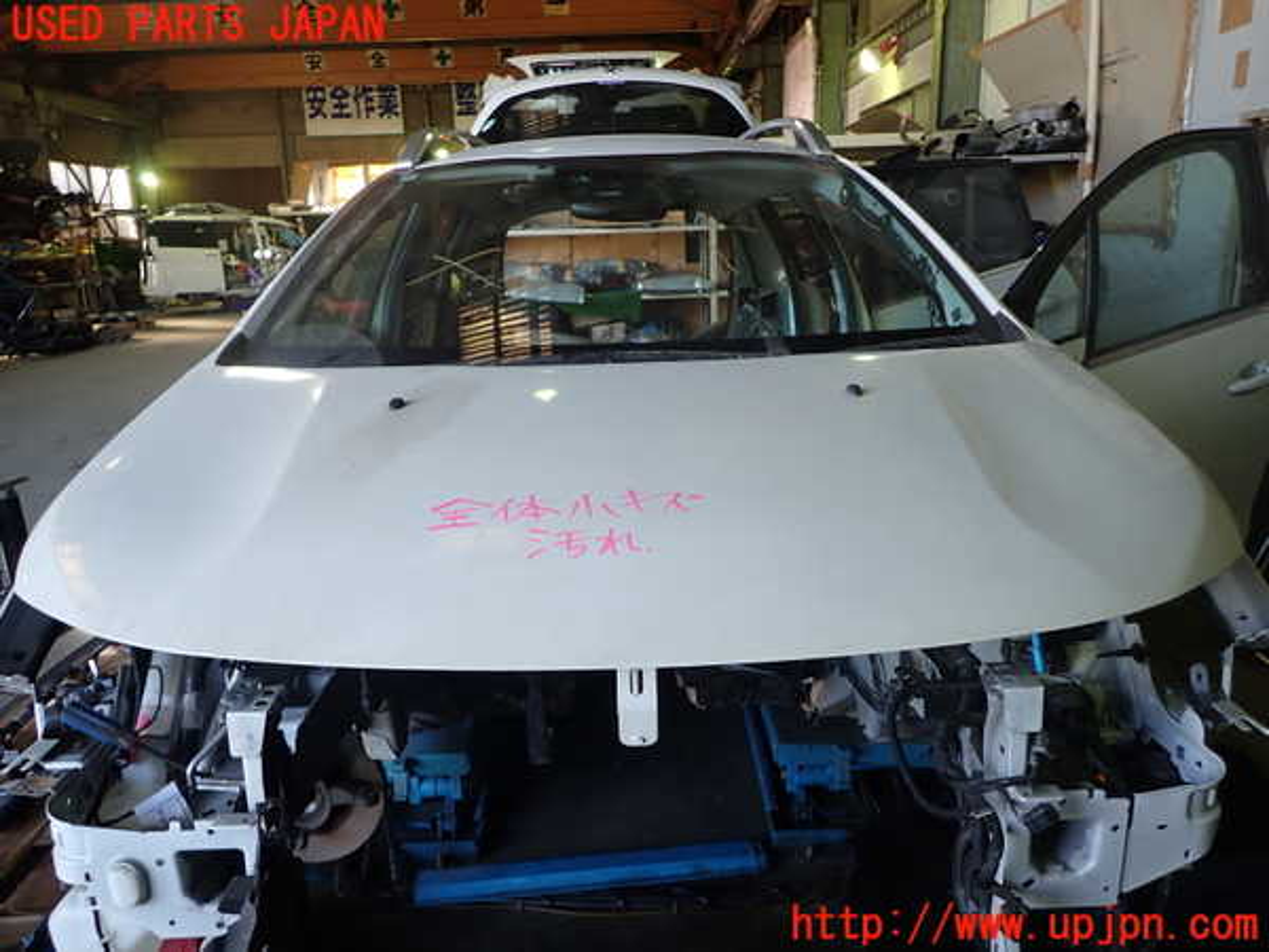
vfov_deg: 54.9
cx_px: 634
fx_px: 916
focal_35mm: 25
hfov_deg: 69.4
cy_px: 476
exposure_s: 1/60
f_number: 2
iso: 100
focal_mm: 4.5
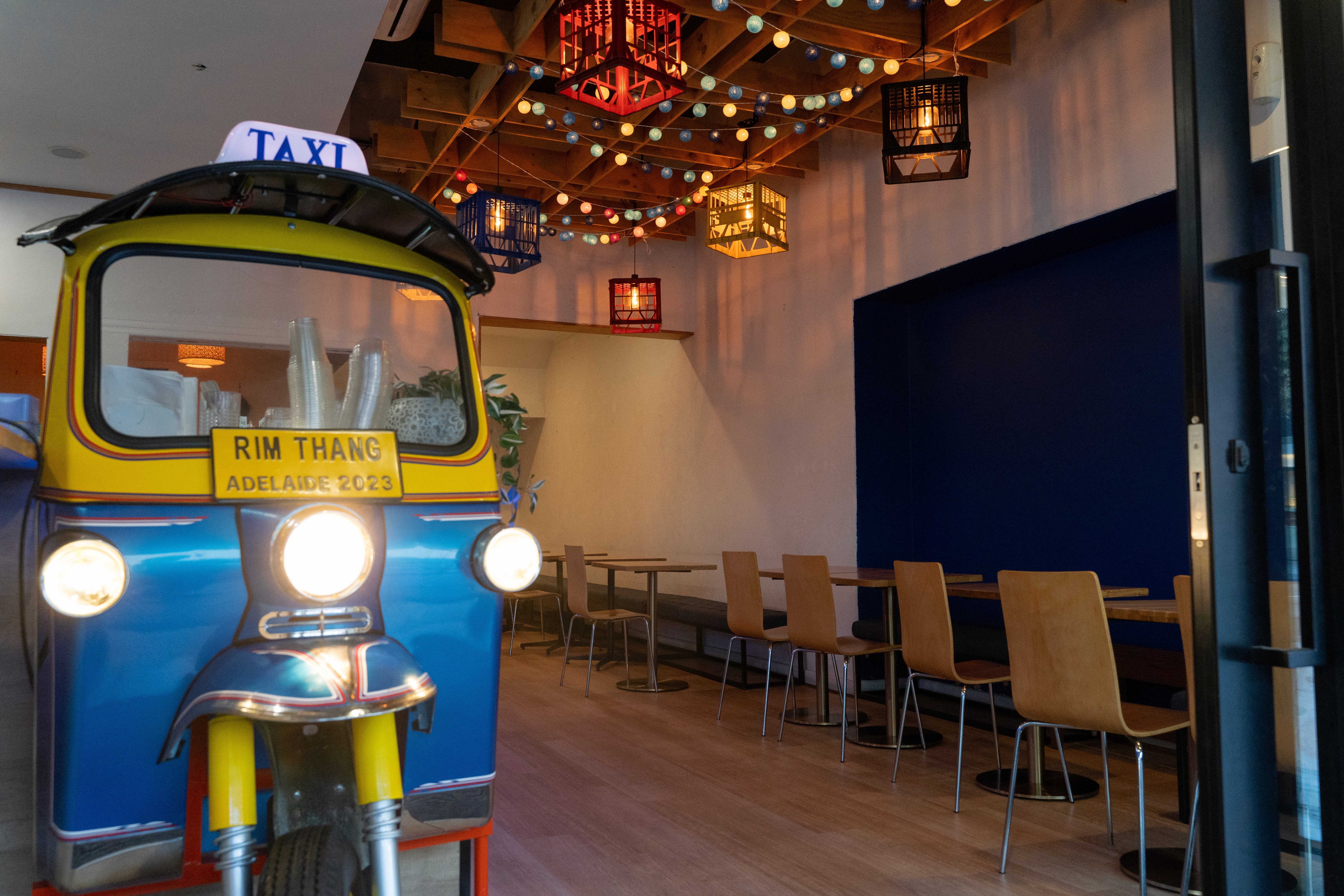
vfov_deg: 46.4
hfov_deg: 65.5
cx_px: 672
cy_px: 448
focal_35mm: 28
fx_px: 1045
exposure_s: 1/125
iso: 3200
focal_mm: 28
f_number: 5.6
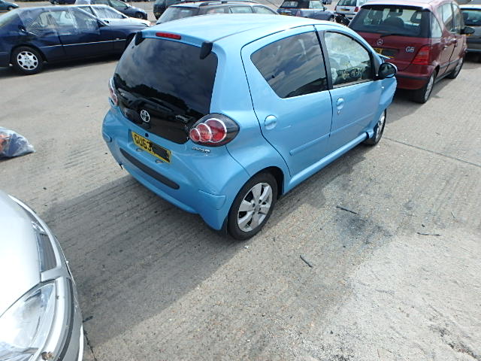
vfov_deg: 63.4
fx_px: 292
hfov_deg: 79.0
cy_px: 180
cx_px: 240
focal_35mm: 21
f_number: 3.5
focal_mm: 3.7
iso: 125
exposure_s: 1/640
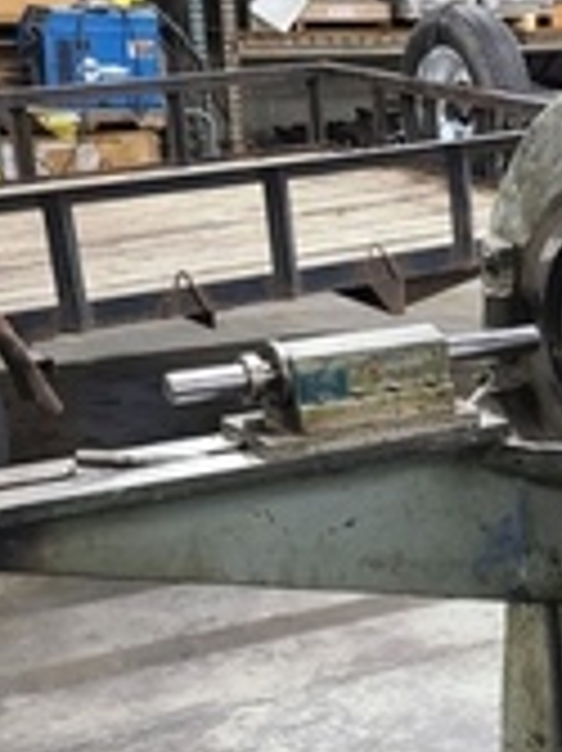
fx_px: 1691
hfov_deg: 17.9
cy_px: 617
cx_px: 677
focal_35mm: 78
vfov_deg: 24.6
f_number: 1.8
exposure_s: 1/30
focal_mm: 5.4
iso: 500
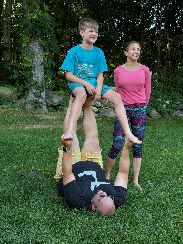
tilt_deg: -3.9
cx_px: 92
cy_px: 122
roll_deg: -0.6
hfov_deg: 30.3
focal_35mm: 48
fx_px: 338
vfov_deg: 39.7
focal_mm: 6.76
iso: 64
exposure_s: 1/121
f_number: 1.78
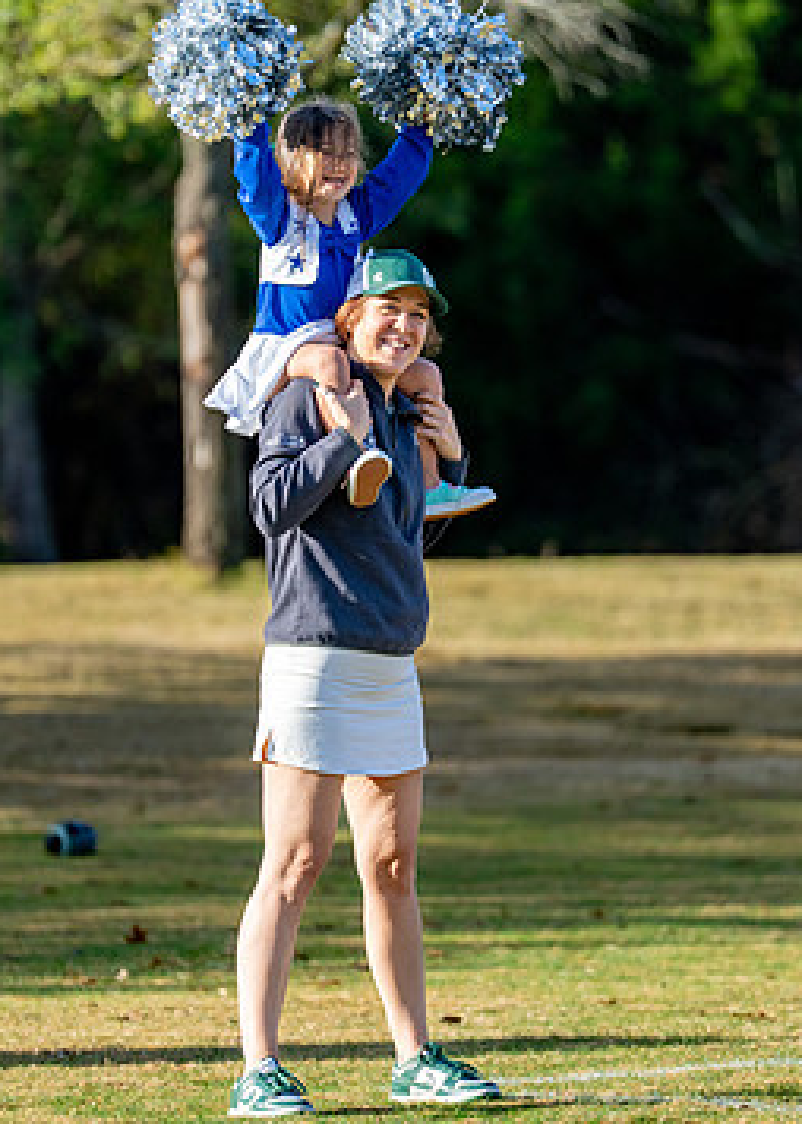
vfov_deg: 5.4
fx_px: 11935
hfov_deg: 3.8
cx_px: 366
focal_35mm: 374
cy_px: 504
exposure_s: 1/2500
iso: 250
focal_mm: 200
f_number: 2.8
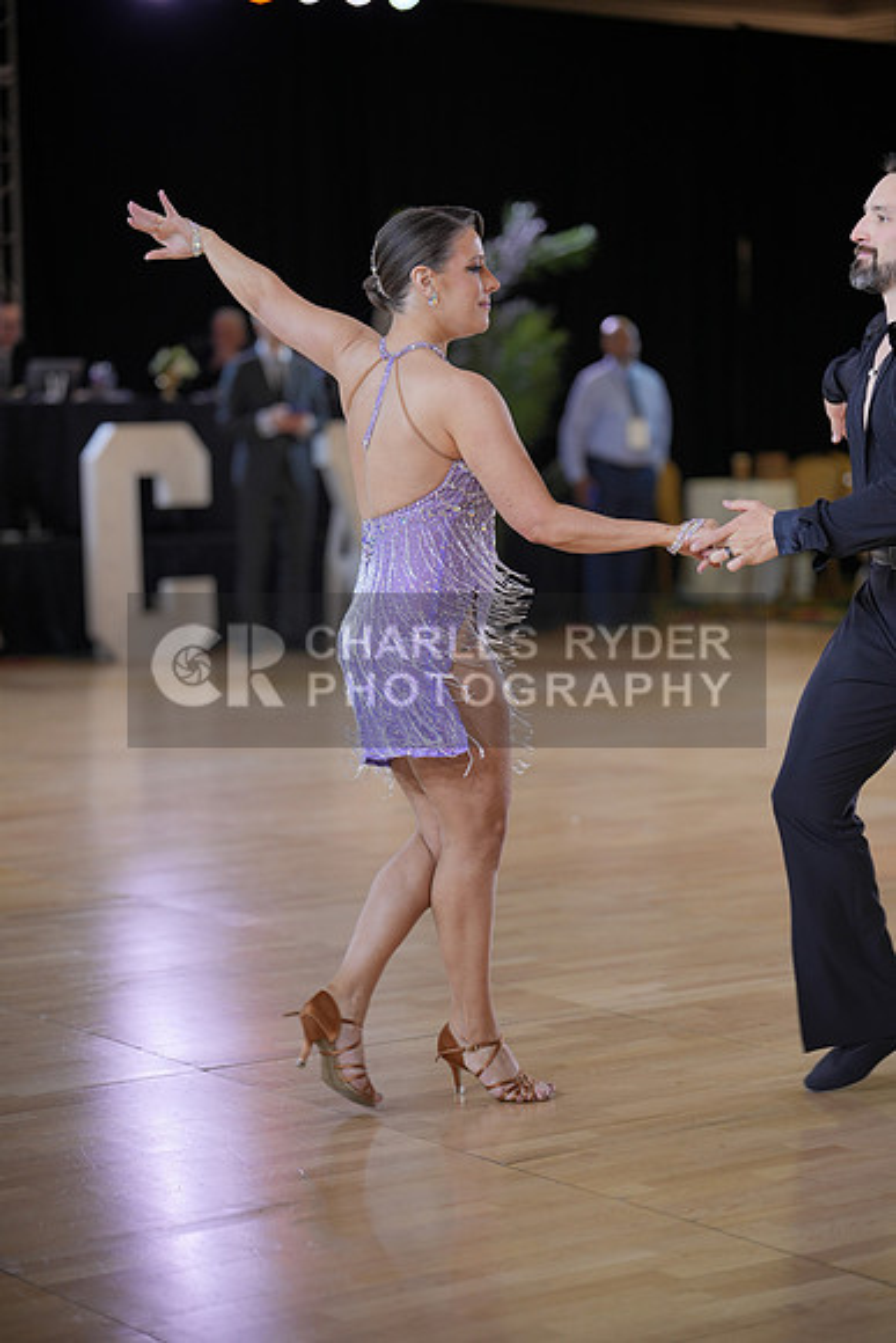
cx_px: 448
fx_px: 3134
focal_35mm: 84
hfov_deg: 16.3
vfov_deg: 24.2
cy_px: 672
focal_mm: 84
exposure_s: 1/500
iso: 640
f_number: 2
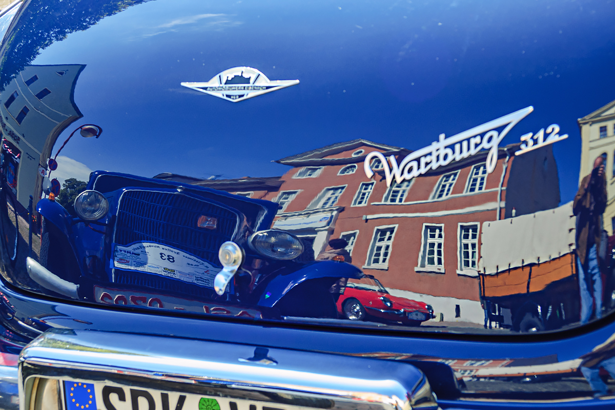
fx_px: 1537
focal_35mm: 90
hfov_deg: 22.6
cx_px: 308
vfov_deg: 15.2
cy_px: 205
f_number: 5.6
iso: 200
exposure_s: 1/180
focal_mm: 60
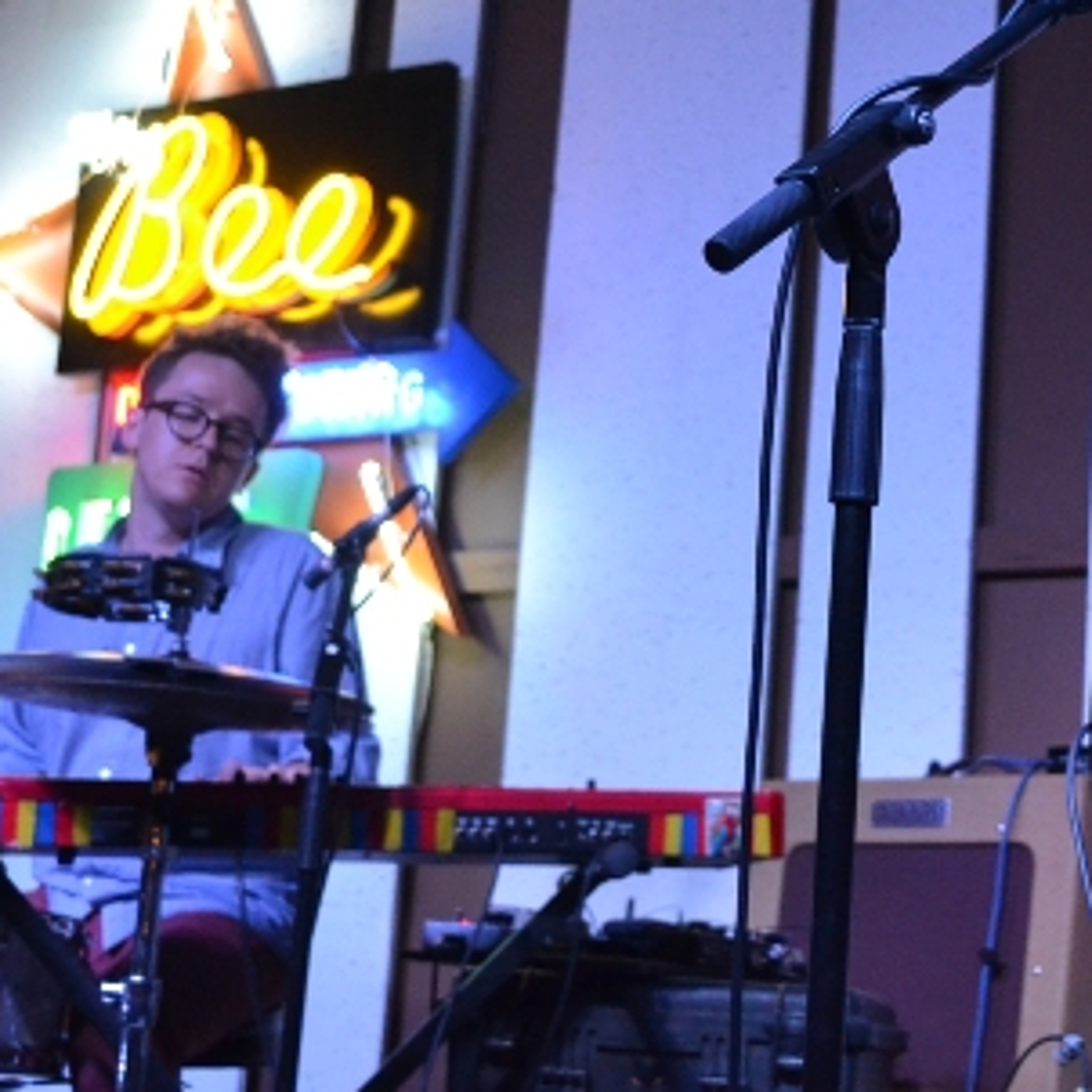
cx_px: 879
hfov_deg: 21.1
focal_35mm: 81
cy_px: 161
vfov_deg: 21.0
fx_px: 2891
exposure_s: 1/50
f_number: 4
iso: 1600
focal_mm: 24
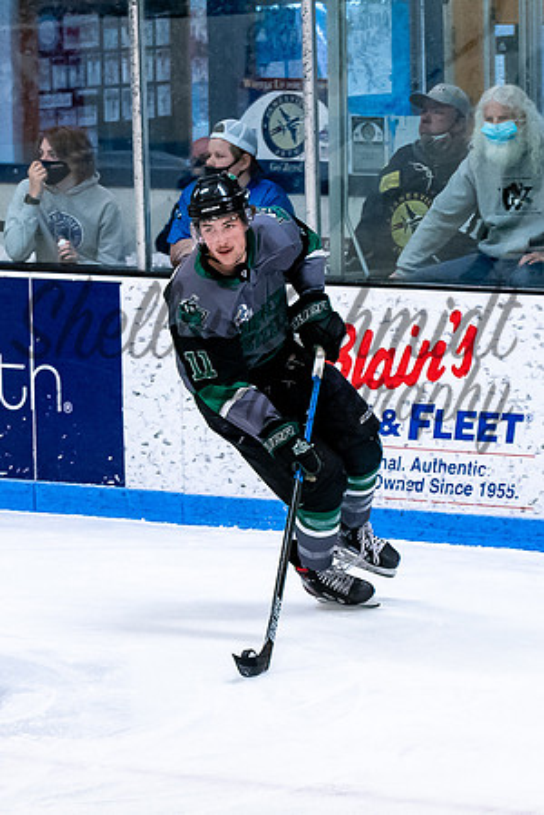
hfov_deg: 5.3
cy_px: 339
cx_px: 255
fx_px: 5894
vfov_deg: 7.9
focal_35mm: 260
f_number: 3.5
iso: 2200
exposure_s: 1/800
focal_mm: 78
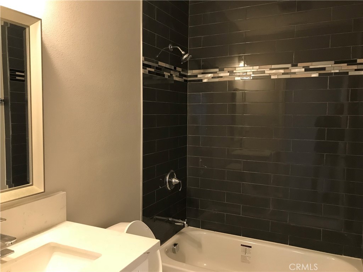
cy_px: 136
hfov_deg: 63.4
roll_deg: +0.5
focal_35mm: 28
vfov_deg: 49.7
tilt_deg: -5.0
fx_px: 294
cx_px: 182
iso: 50
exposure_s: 1/15
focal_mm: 3.99
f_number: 1.8
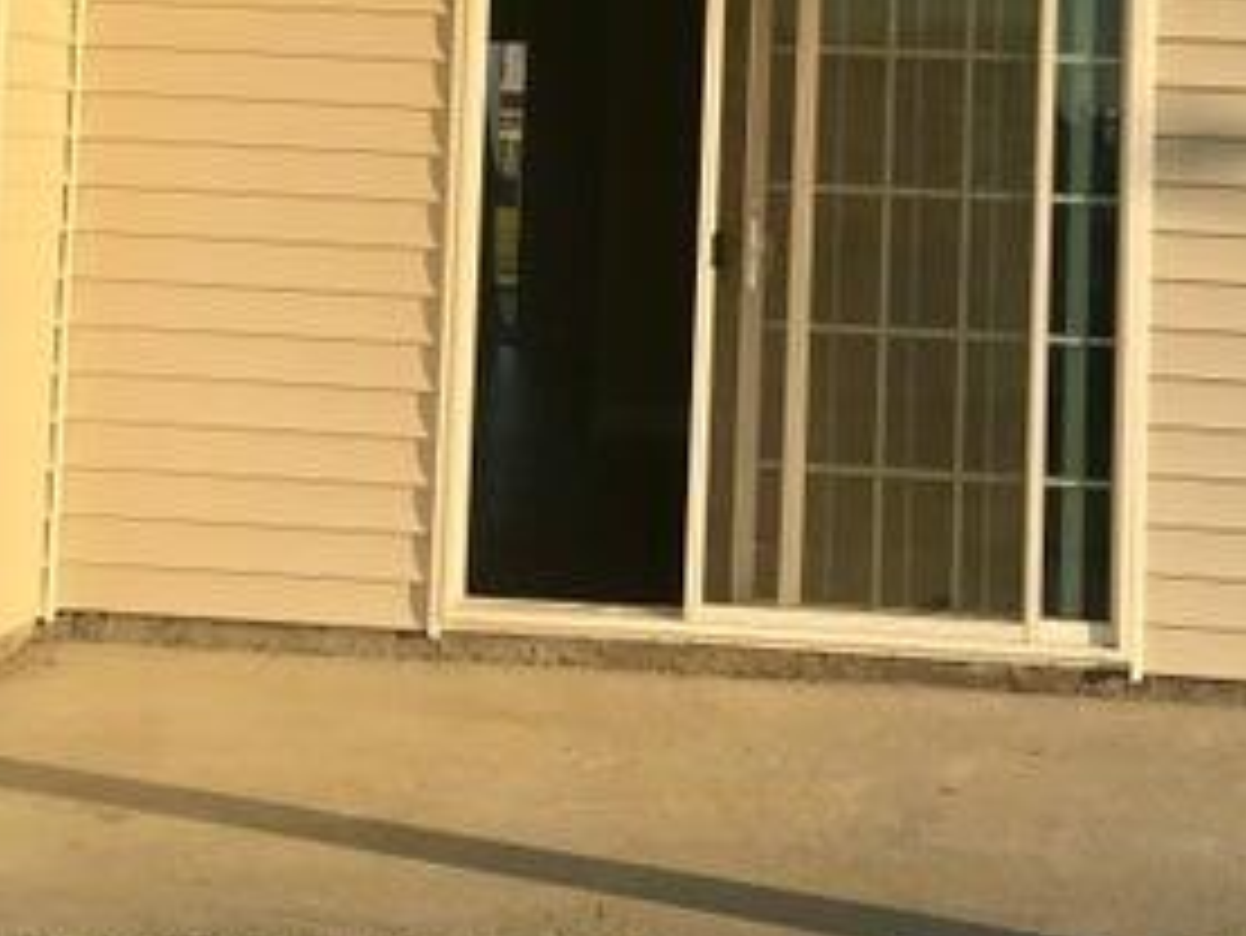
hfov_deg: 29.0
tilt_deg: +3.8
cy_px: 63
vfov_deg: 21.4
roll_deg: -2.7
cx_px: 643
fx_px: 2413
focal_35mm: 67
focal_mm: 4.15
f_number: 2.2
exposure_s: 1/1350
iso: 25
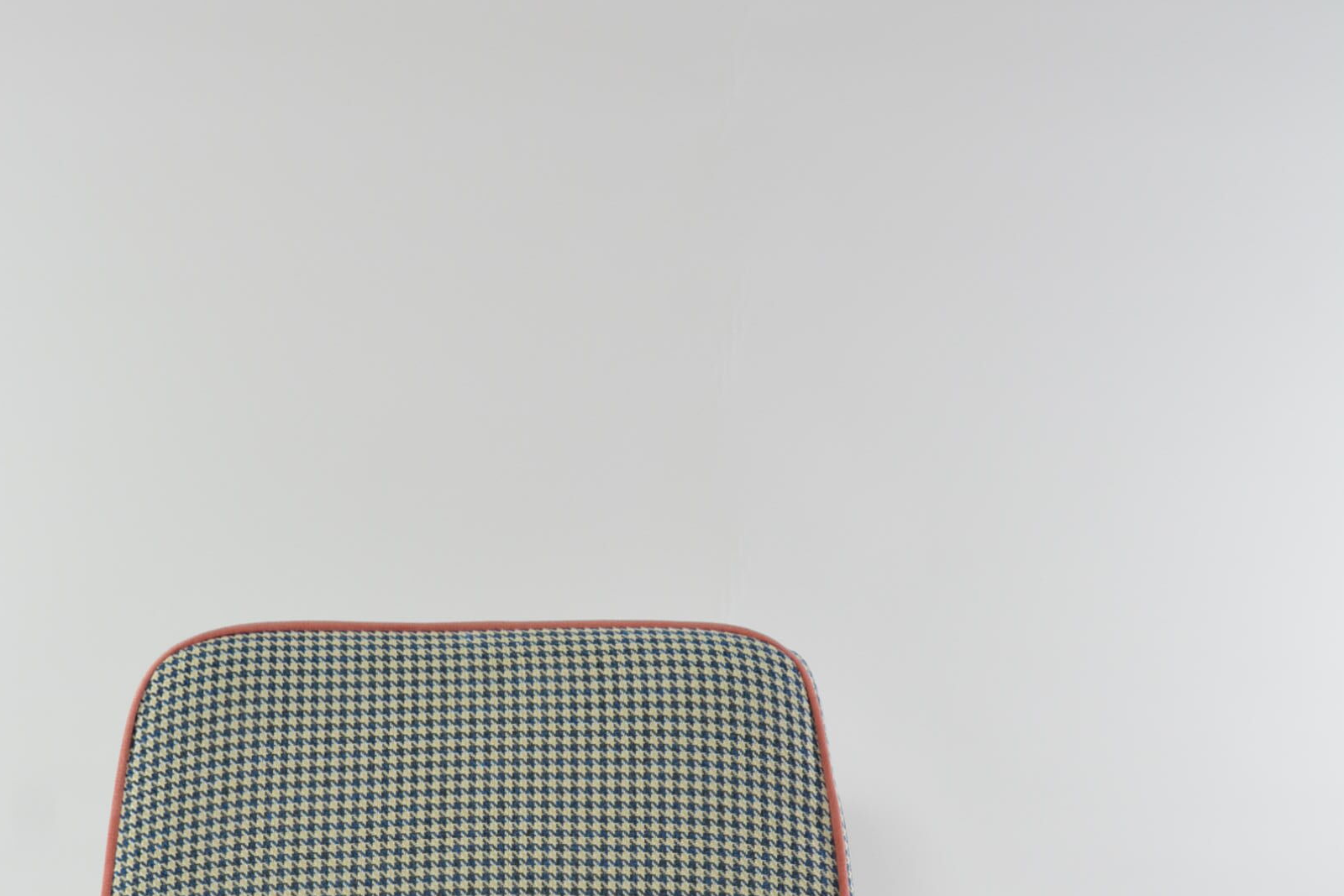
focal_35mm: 59
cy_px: 1107
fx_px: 2200
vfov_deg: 21.2
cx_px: 509
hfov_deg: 33.8
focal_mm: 21
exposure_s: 1/60
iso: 400
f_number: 7.1
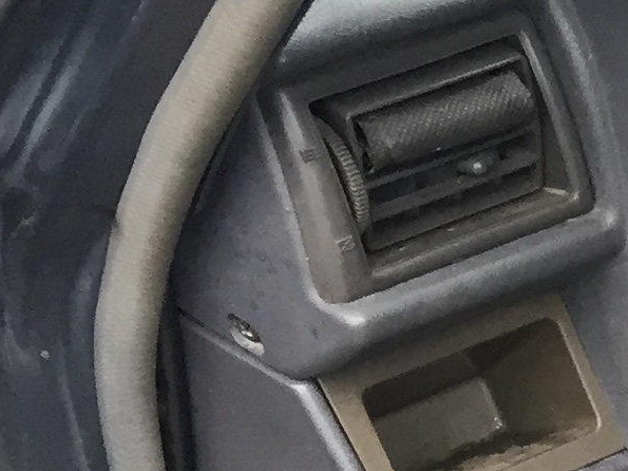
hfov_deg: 10.6
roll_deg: -4.7
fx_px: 2884
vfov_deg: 9.0
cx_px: 1516
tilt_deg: -37.0
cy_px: 785
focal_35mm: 159
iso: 32
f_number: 2.2
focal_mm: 4.15
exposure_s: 1/30
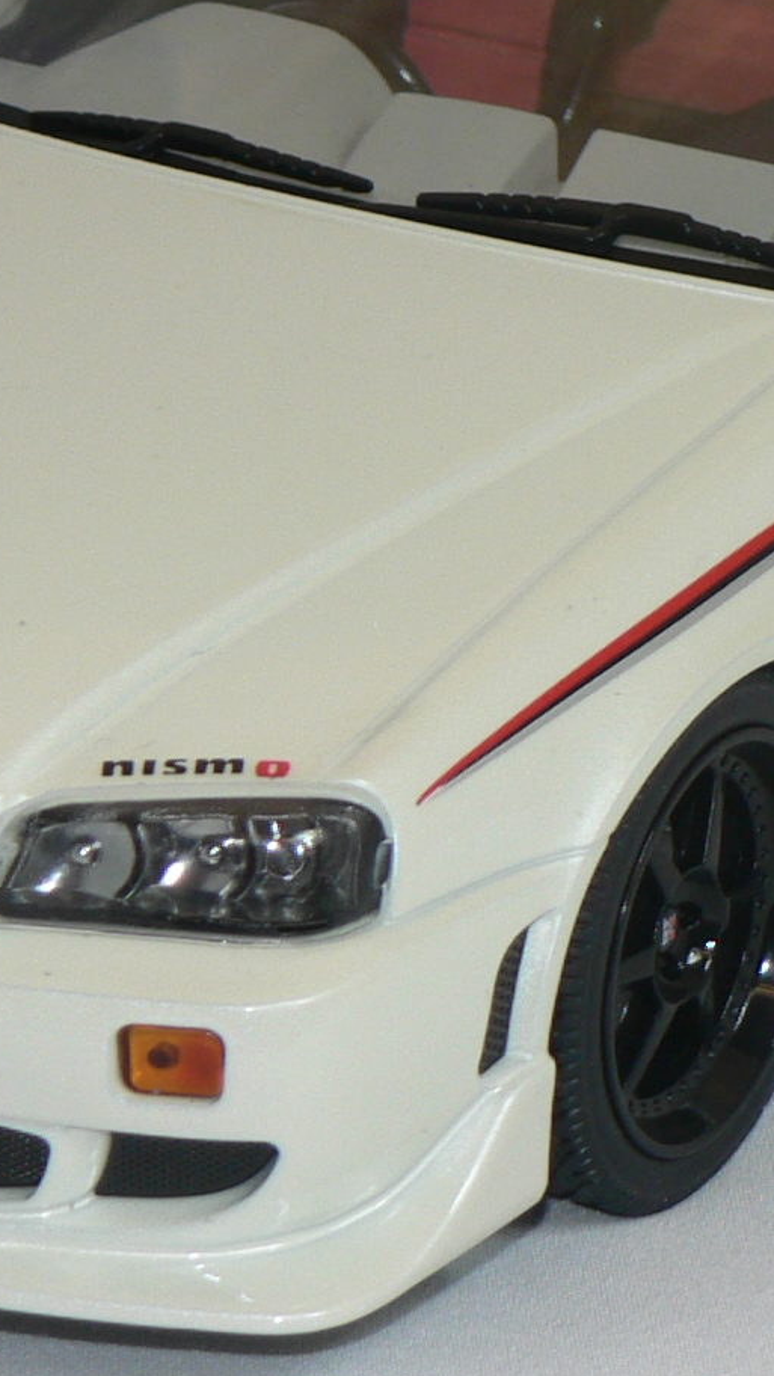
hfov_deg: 5.7
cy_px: 284
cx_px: 629
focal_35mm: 214
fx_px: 7808
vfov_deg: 10.0
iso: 80
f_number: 3.2
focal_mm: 11.6
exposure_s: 1/60
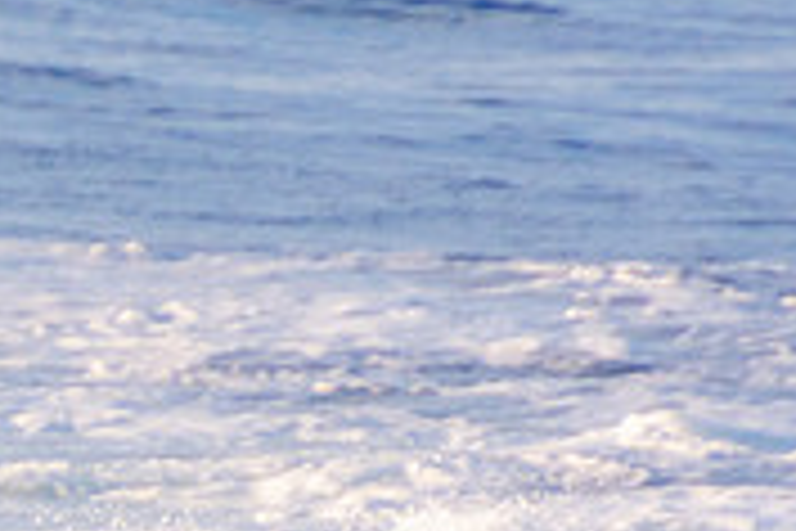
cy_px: 799
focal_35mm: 2040
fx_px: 45103
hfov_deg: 1.0
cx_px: -405
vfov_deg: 0.7
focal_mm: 400
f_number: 5.6
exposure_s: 1/1250
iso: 400
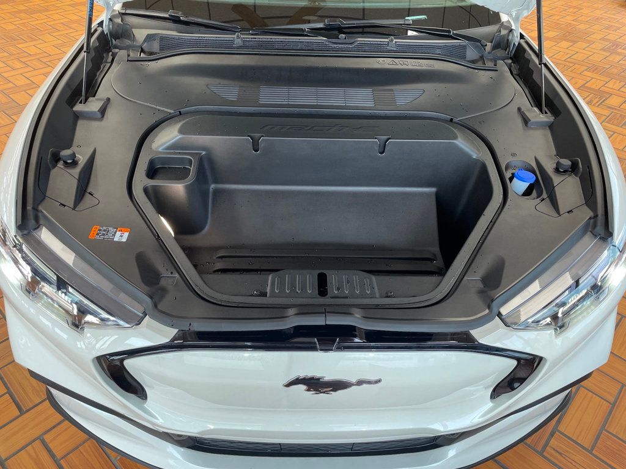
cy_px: 234
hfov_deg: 67.3
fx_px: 470
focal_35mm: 26
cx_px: 313
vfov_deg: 53.1
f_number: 1.6
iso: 64
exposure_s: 1/60
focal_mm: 4.2
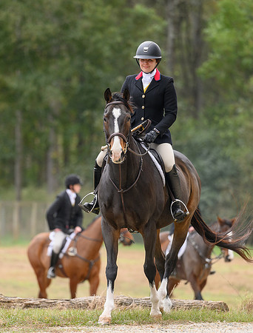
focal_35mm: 319
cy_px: 166
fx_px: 3078
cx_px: 116
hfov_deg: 4.7
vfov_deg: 6.2
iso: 500
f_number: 3.2
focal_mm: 200
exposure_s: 1/640
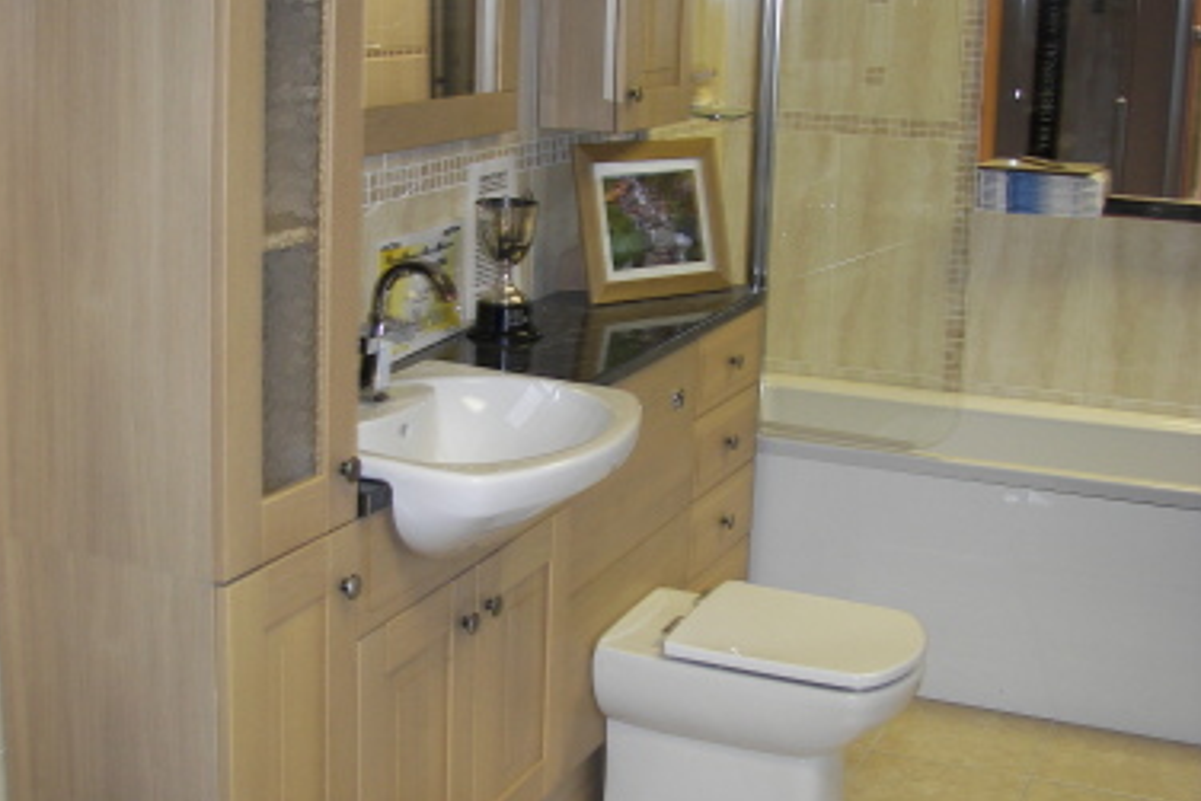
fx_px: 1702
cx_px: 600
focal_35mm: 51
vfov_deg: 26.5
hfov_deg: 38.9
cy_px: 405
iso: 64
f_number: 2.8
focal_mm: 6
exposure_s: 1/30
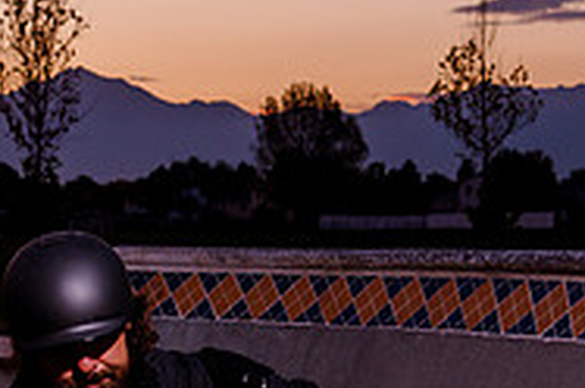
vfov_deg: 10.1
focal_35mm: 133
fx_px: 2158
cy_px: 511
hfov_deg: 15.0
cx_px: -72
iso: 500
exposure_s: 1/160
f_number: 4
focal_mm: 35
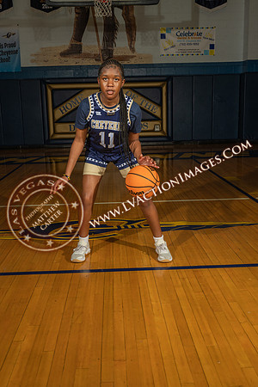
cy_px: 194
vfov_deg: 50.7
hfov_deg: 35.1
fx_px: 408
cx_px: 129
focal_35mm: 38
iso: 160
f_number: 7.1
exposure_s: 1/200
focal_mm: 38
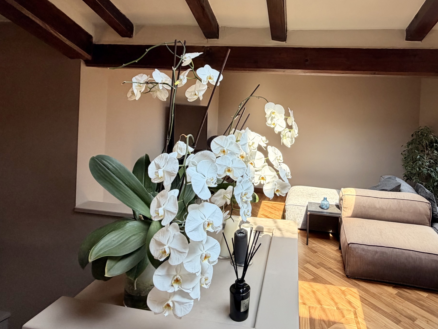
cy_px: 114
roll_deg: -3.0
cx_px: 258
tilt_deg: -0.3
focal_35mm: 22
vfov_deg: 59.9
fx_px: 278
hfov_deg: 75.7
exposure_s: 1/121
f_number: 2.2
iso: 80
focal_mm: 2.22
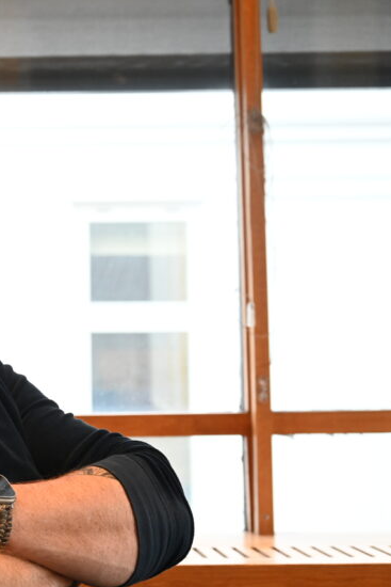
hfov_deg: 15.5
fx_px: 1400
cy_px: 294
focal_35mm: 86
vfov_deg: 23.6
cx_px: -21
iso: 3200
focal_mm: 57
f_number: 5.6
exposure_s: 1/125
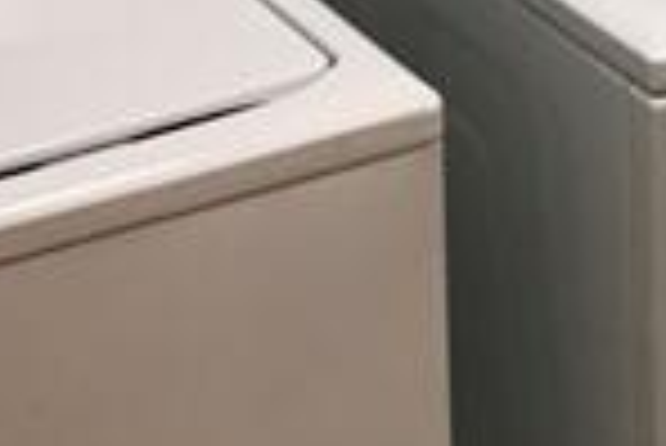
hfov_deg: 15.8
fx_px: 2333
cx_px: 738
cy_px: -437
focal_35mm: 126
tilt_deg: -11.0
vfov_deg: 10.1
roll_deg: +1.0
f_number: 1.8
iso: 40
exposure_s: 1/30
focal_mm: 3.99
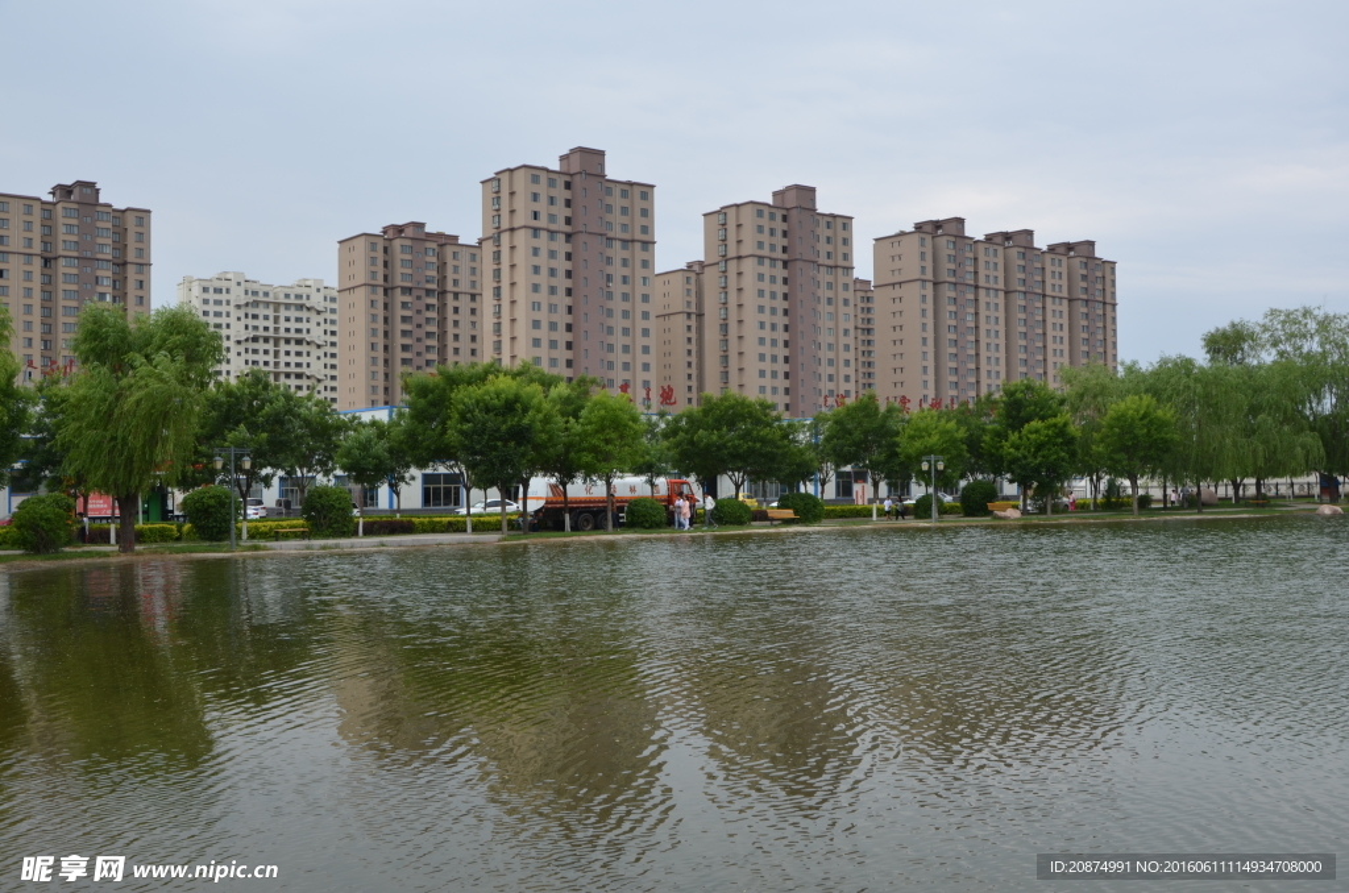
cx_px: 674
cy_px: 446
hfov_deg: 53.2
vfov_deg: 36.7
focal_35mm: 36
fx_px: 1346
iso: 100
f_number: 7.1
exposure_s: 1/125
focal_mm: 24
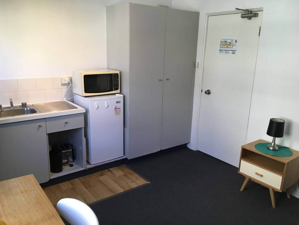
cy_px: 112
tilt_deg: -15.7
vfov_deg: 48.2
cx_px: 150
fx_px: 250
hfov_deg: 61.7
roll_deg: -2.1
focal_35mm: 29
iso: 50
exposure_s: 1/33
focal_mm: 4.15
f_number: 2.2
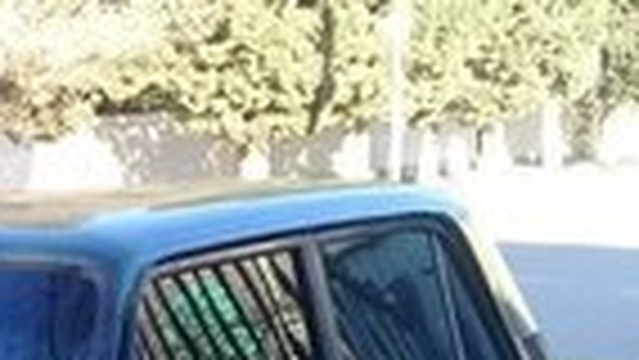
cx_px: -126
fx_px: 2000
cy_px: 572
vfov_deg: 9.9
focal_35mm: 118
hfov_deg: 17.3
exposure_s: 1/131
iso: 50
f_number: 2.2
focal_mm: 3.3
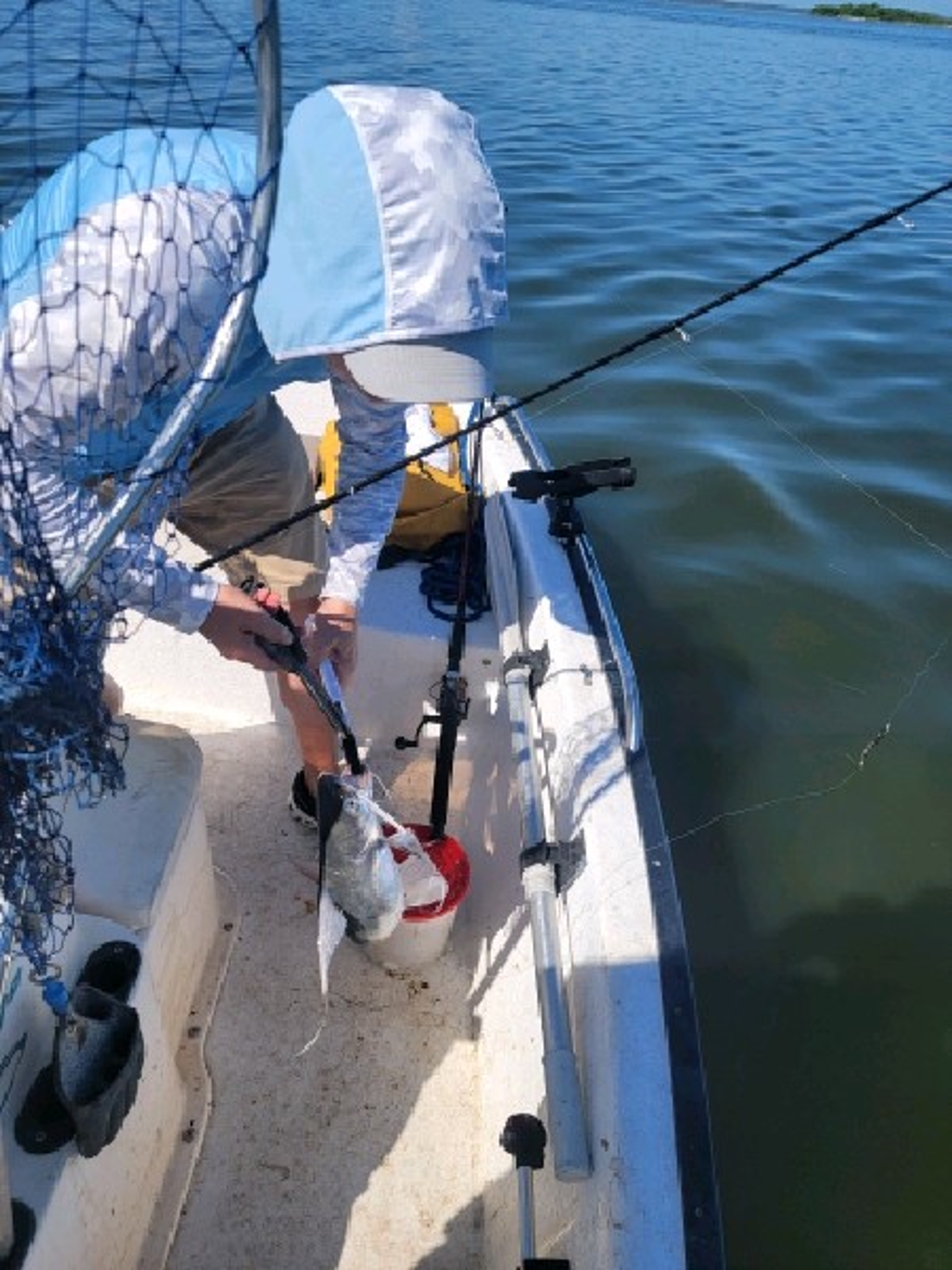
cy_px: 635
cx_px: 476
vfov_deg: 71.6
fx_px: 880
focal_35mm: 24
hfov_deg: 56.8
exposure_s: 1/1111
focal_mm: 6.7
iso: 16
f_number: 1.8
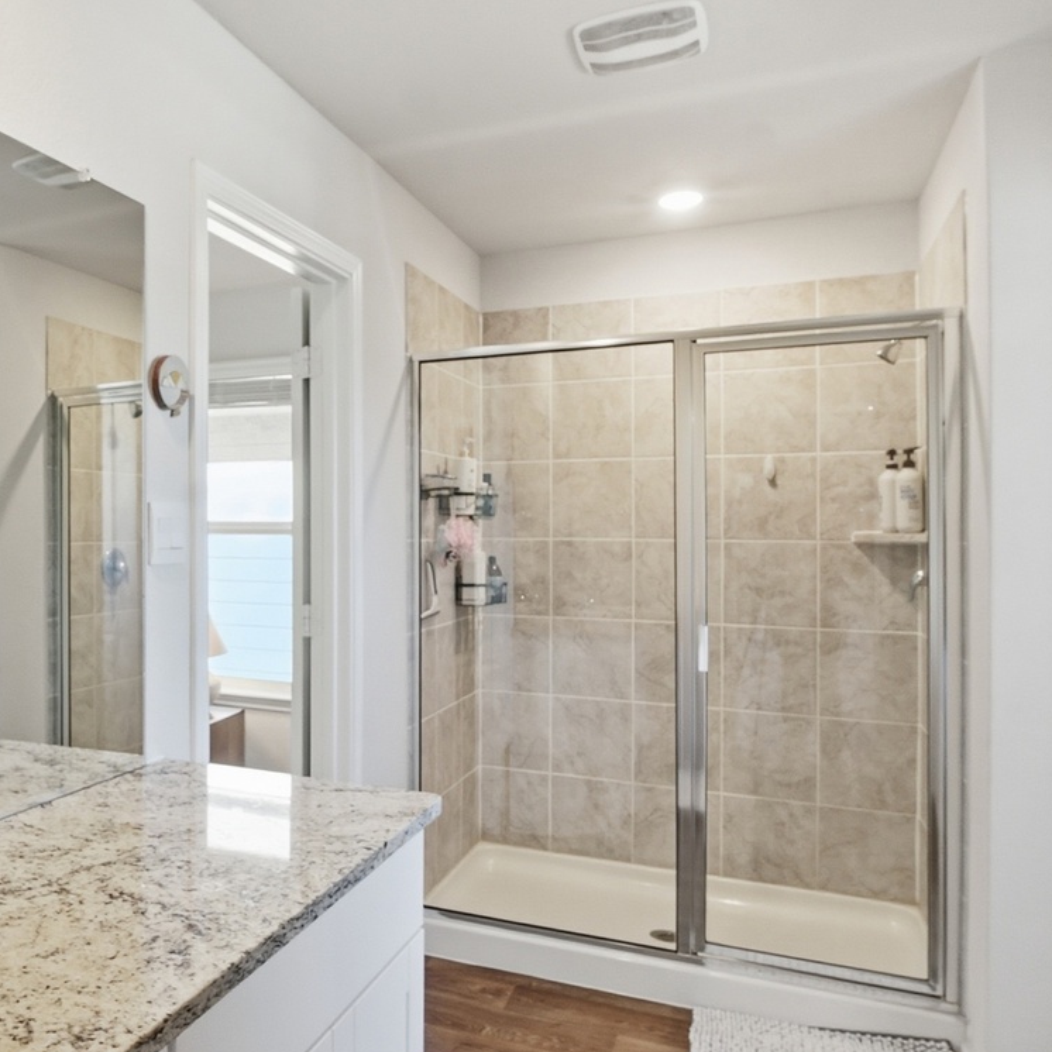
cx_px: 282
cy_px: 570
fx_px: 825
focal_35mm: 24
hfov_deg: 61.9
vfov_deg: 64.9
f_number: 9
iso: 250
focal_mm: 9
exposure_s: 1/40
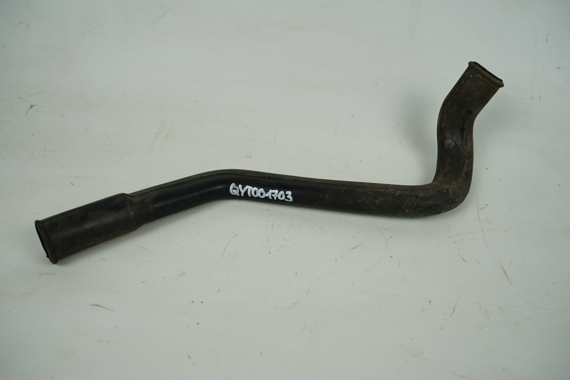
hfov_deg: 60.3
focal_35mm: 31
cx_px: 285
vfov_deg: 42.3
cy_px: 190
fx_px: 491
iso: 200
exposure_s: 1/200
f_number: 8
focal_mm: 31
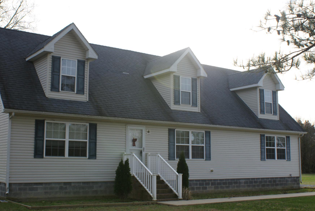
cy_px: 108
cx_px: 144
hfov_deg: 42.7
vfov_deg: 29.3
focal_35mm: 46
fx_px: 403
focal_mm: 26
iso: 200
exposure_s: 1/200
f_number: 10
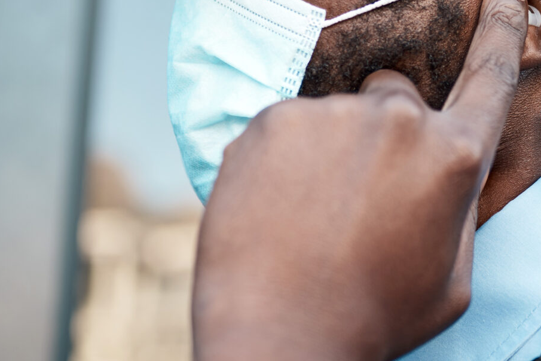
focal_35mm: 99
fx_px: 1488
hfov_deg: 20.4
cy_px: 136
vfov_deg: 13.8
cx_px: 433
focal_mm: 35
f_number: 2
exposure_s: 1/200
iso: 100
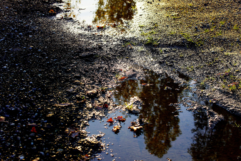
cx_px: 120
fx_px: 602
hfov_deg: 22.6
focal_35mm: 90
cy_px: 80
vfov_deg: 15.2
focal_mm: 60
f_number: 5.6
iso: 100
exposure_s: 1/125
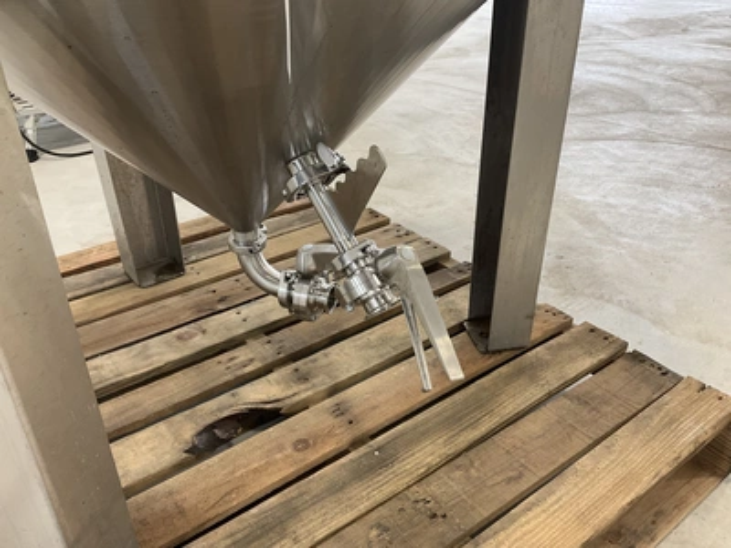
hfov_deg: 61.7
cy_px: 274
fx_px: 612
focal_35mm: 29
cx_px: 366
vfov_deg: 48.2
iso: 64
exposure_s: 1/92
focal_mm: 3
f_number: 1.8
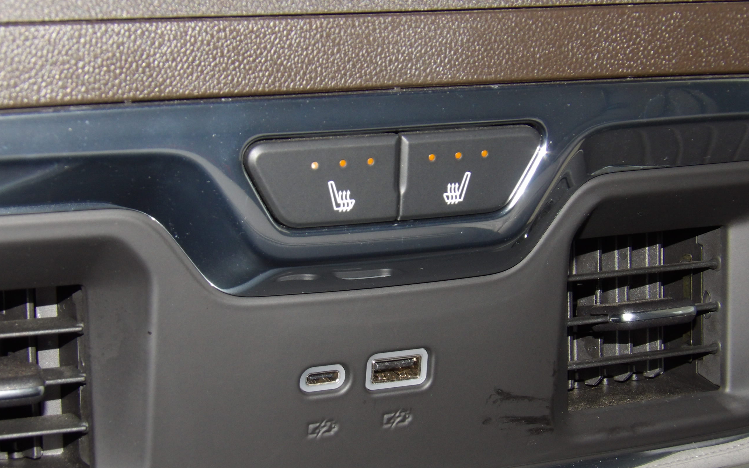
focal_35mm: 91
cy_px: 283
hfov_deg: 22.8
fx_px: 1858
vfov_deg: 14.4
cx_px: 371
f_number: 4.1
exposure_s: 1/100
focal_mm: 15.3
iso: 200
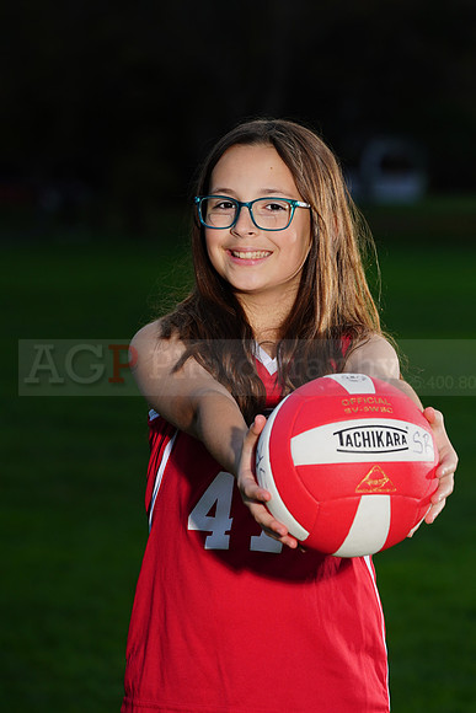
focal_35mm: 241
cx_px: 238
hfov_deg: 5.7
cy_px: 356
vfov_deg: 8.5
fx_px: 4777
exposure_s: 1/250
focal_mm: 241
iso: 200
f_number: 9
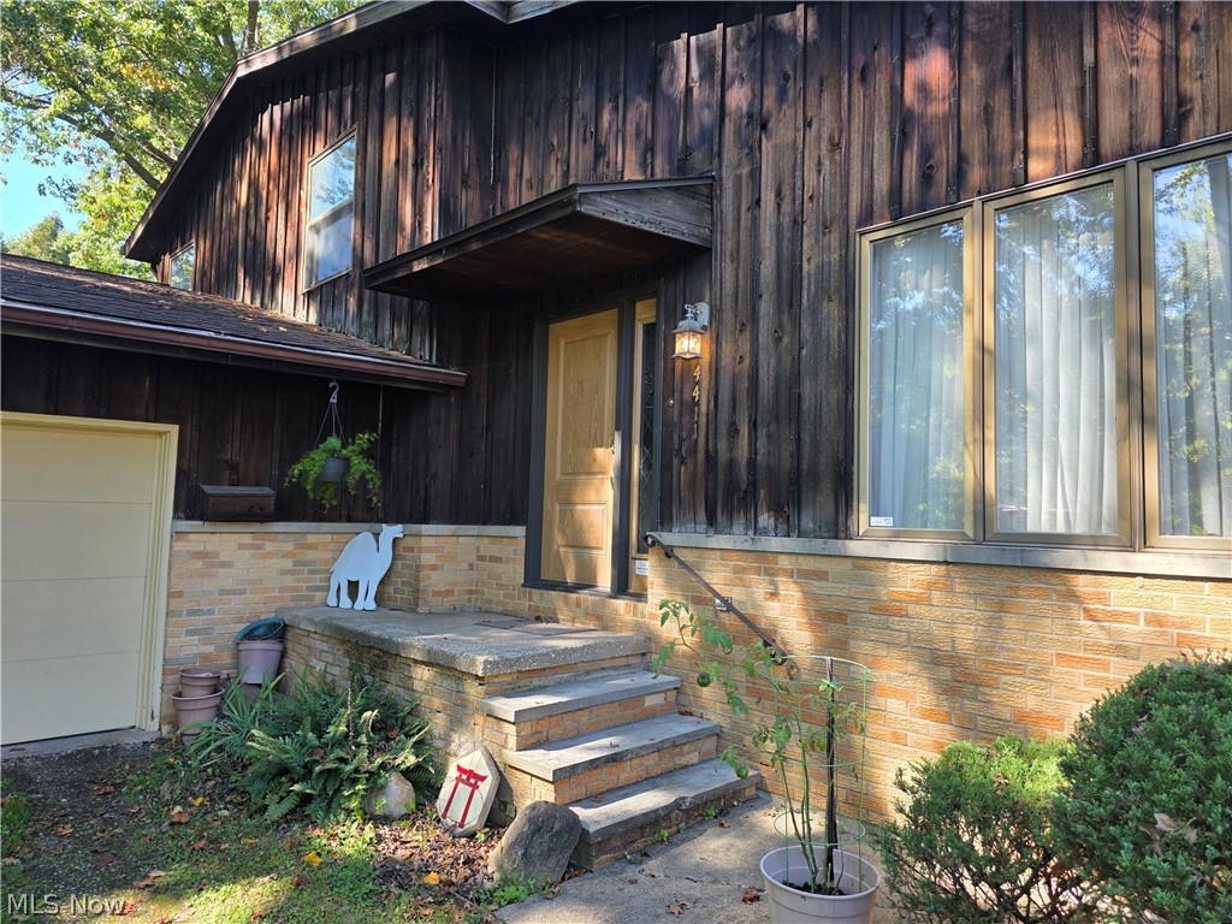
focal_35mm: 23
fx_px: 819
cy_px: 462
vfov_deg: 58.9
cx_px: 616
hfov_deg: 73.9
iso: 40
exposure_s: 1/180
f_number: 1.7
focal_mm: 6.3
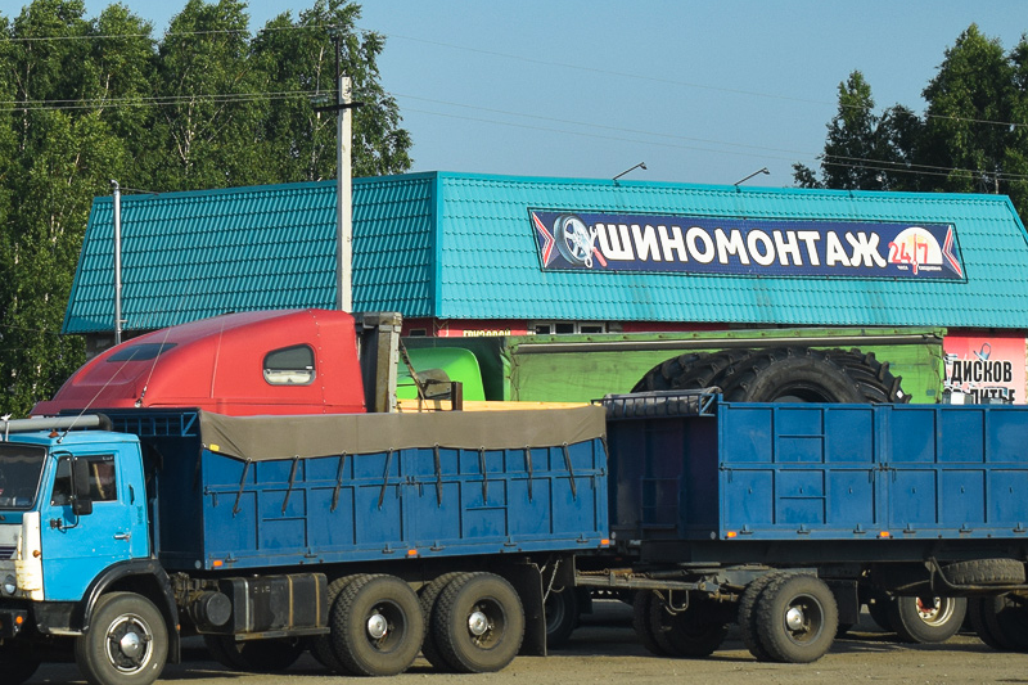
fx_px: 3083
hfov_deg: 18.9
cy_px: 377
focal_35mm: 108
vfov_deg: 12.7
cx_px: 523
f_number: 5.3
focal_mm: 48
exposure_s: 1/1000
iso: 200
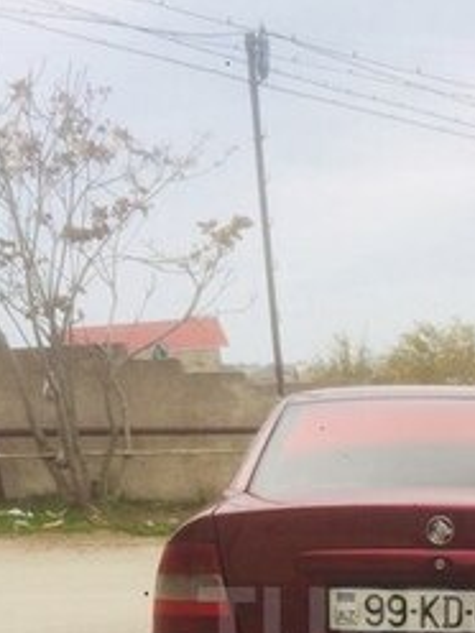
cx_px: 460
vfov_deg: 30.9
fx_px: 1061
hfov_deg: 24.2
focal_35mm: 58
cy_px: 625
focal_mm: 4.15
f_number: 2.2
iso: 32
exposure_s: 1/432
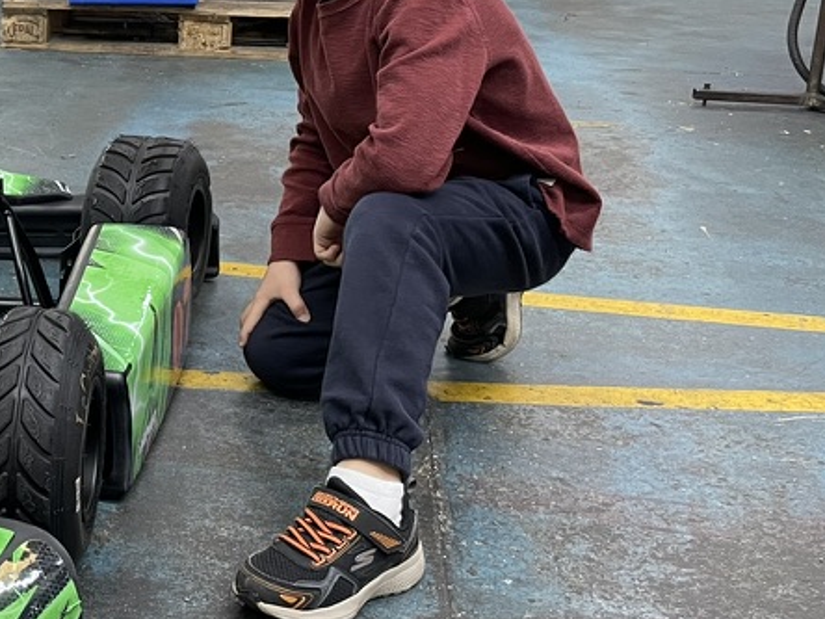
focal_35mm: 60
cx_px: -71
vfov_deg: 24.2
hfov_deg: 29.2
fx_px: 1430
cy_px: 160
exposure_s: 1/50
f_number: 1.6
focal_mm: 4.2
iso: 125
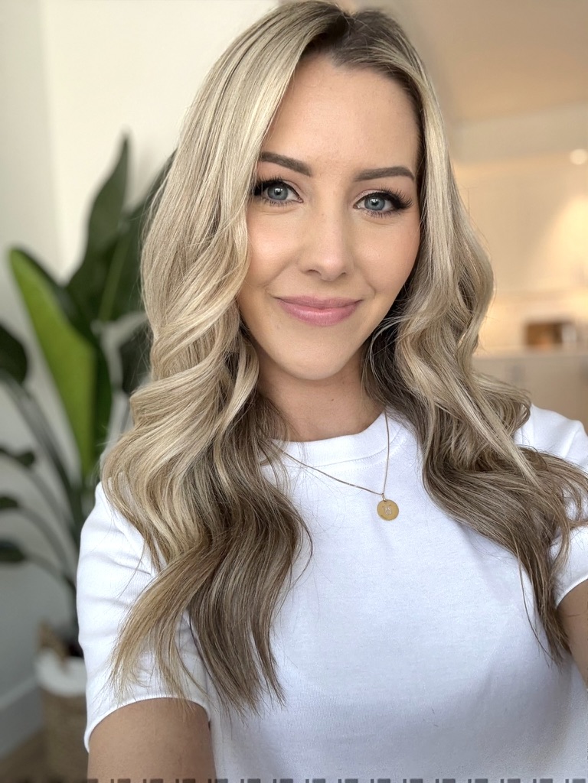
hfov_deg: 46.8
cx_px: 294
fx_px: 679
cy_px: 392
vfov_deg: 60.0
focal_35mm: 30
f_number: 1.9
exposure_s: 1/72
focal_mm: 2.69
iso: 80
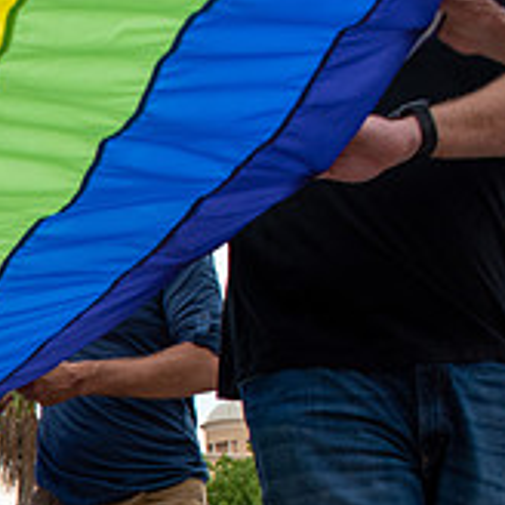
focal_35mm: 117
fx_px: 1931
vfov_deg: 14.5
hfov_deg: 13.5
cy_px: 590
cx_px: -379
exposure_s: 1/250
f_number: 8
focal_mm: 26
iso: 400
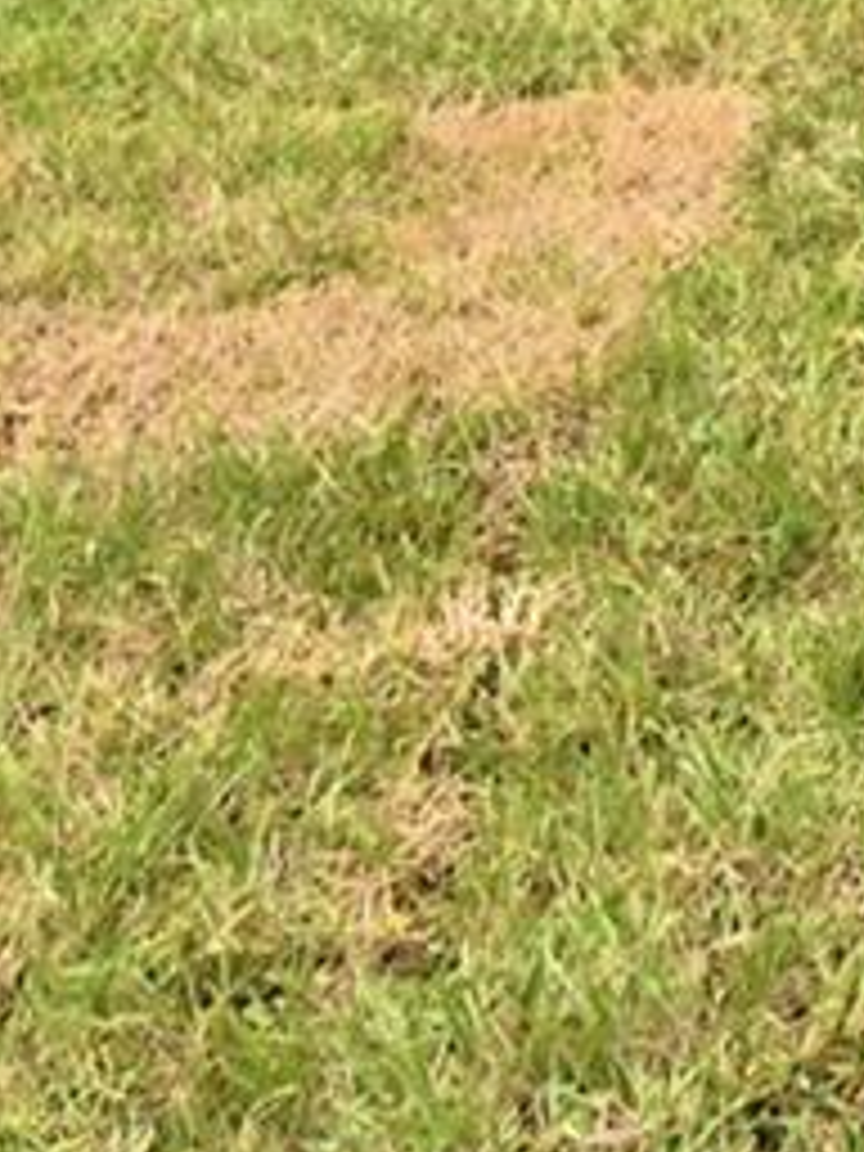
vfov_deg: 17.5
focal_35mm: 90
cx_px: 1652
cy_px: -932
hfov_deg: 14.1
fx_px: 2995
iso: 100
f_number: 4.5
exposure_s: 1/1250
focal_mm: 10
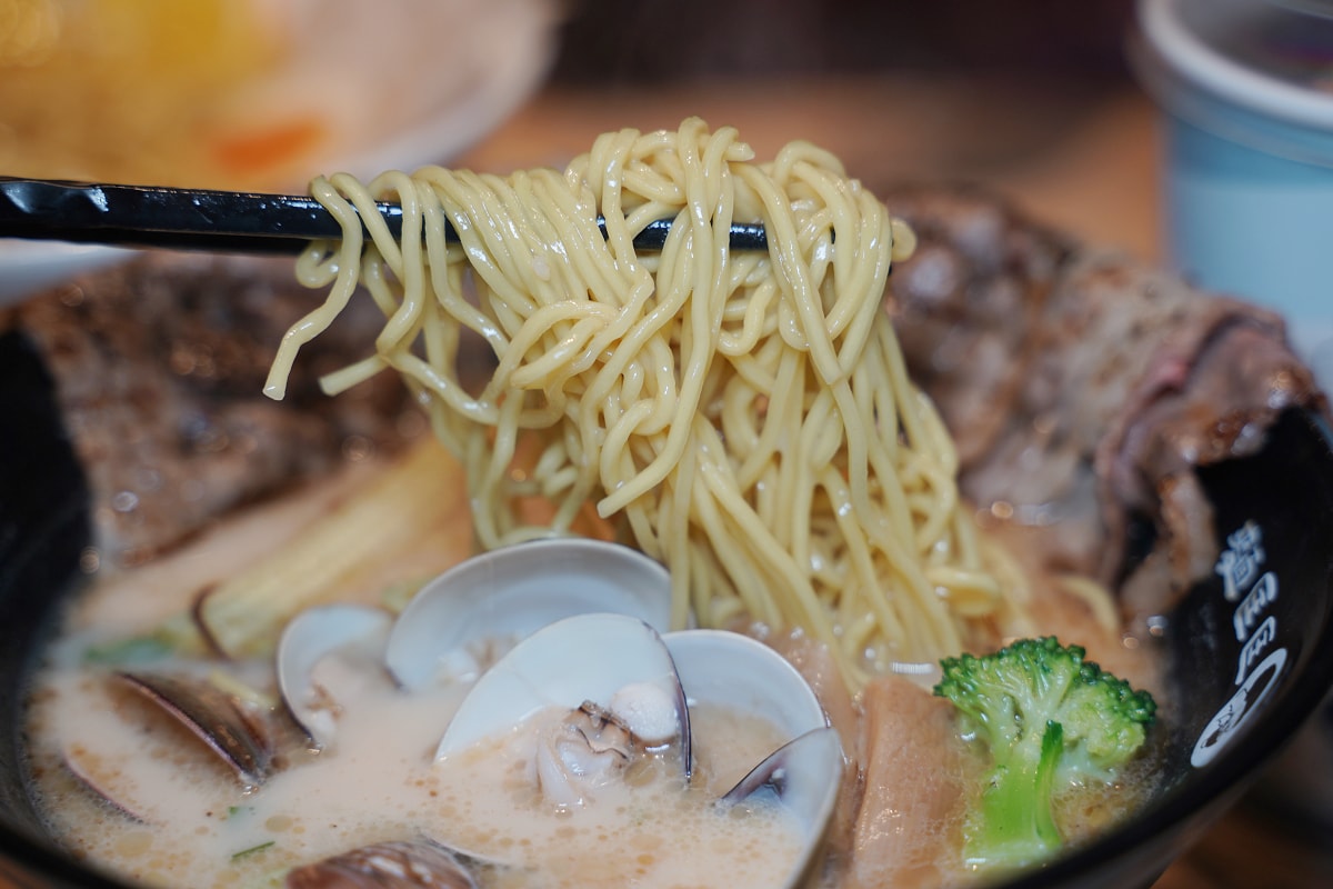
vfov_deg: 18.2
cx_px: 666
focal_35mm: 75
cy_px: 444
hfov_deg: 27.0
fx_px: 2777
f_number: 4
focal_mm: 75
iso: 160
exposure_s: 1/80
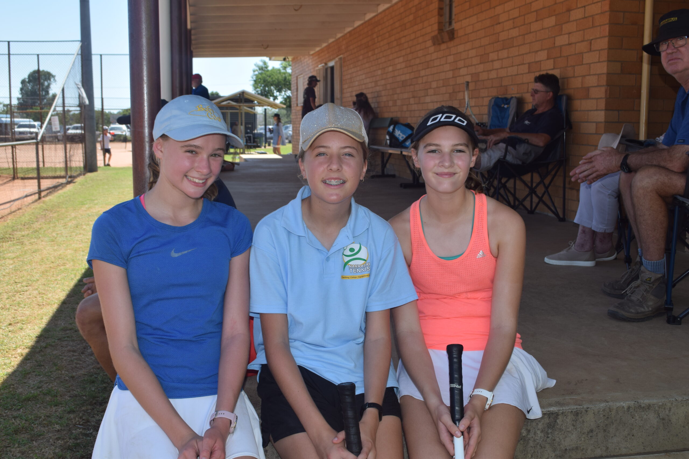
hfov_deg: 49.6
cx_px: 344
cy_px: 230
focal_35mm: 39
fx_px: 746
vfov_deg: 34.2
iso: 100
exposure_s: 1/200
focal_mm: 26
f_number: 9
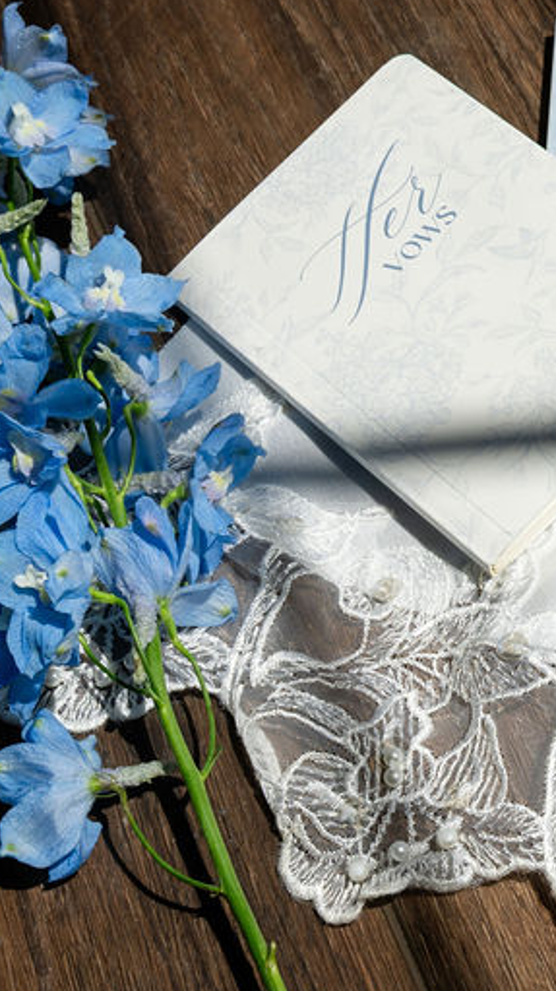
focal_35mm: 78
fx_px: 2047
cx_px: 893
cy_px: 363
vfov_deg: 27.1
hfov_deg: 14.2
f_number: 9
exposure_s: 1/320
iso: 100
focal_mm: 34
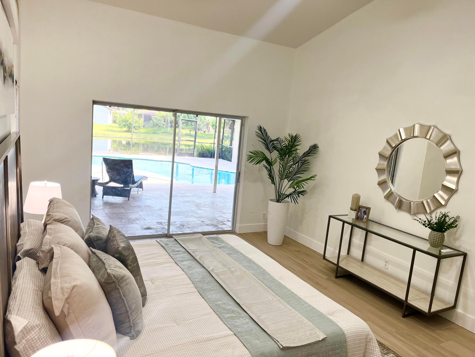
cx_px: 238
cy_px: 178
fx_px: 357
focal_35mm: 26
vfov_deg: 53.1
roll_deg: -4.8
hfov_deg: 67.3
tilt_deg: -10.3
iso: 100
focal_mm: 5.1
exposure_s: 1/120
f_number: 1.6
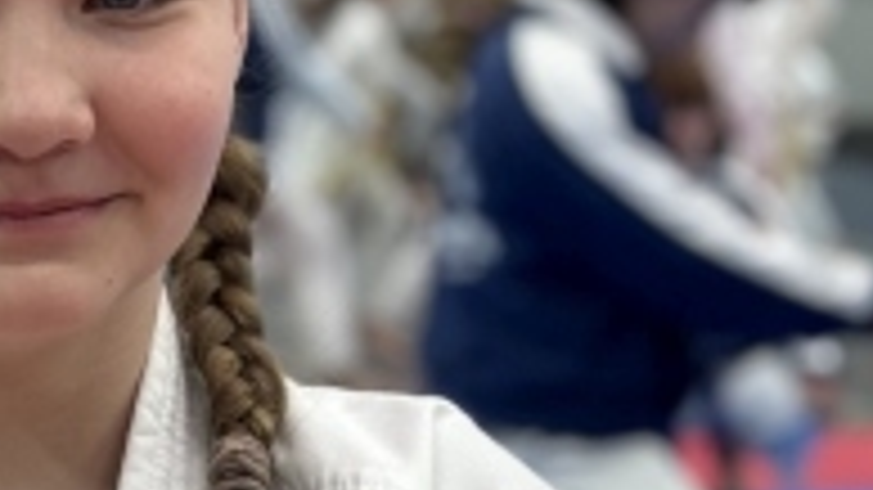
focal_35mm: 162
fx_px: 3749
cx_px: 72
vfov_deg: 7.3
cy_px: 782
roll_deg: -1.1
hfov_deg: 13.2
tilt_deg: -12.8
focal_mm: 6.86
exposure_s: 1/100
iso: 50
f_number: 1.78
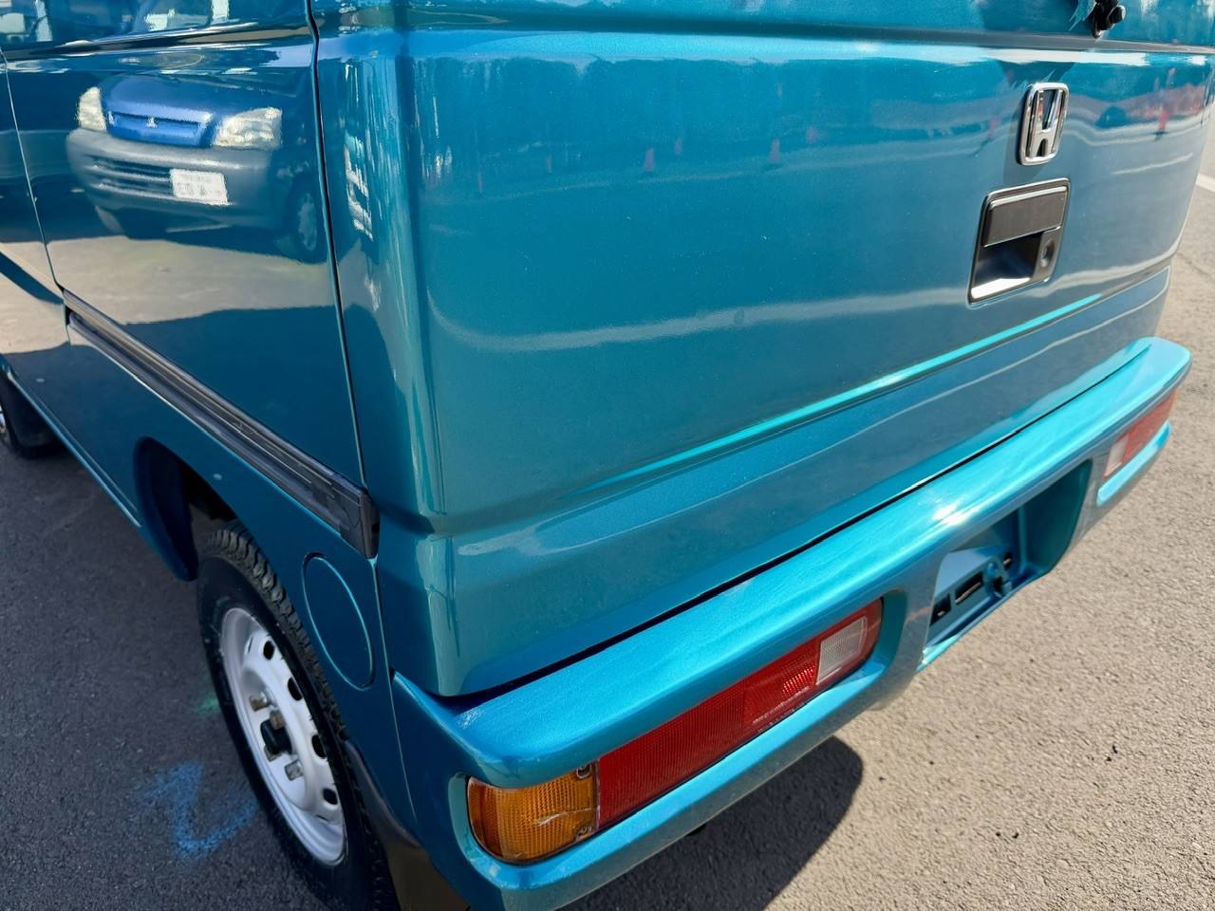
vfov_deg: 56.8
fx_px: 842
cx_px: 608
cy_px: 456
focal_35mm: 24
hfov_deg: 71.6
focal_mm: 6.76
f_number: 1.78
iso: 100
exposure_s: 1/1410
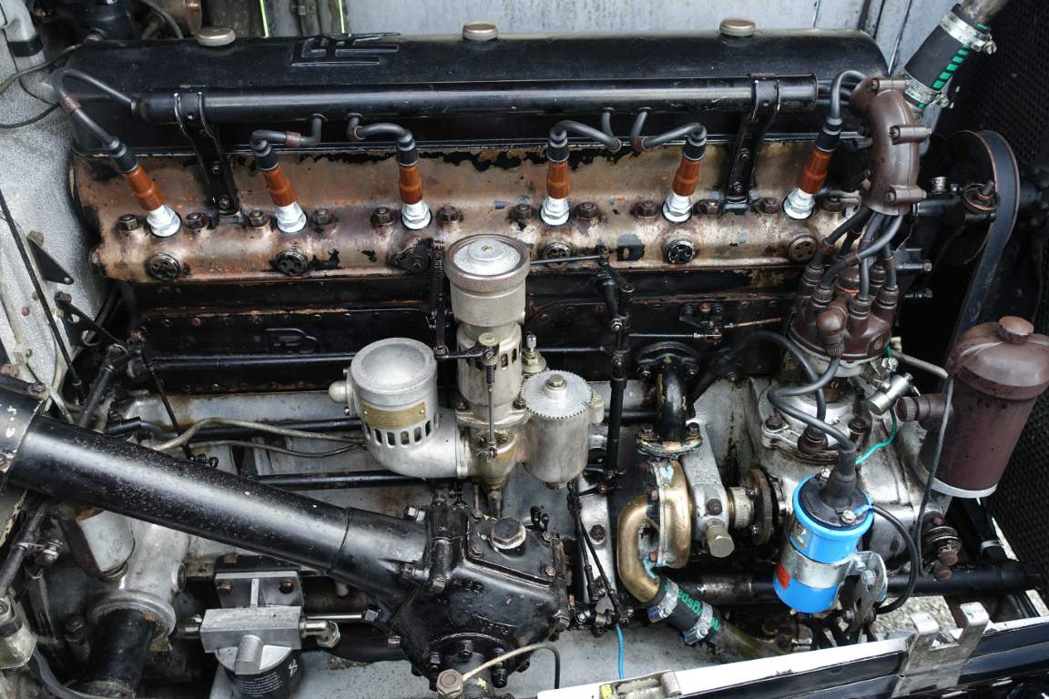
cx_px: 524
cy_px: 350
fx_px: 874
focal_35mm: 30
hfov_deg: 61.9
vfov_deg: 43.6
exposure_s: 1/80
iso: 125
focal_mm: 11
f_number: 2.8
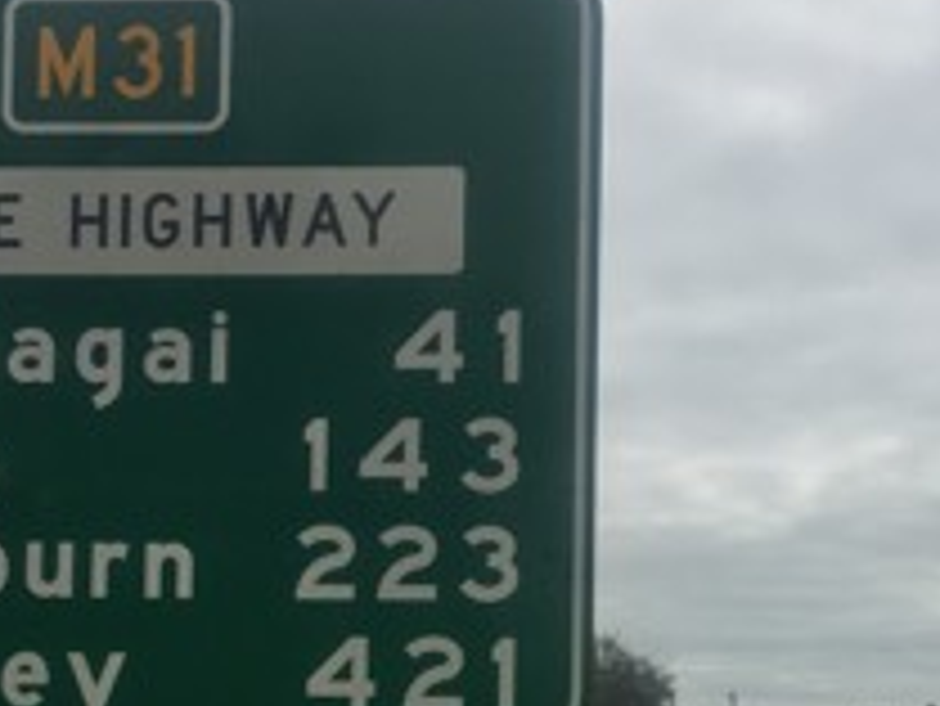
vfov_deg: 20.0
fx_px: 1956
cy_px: 666
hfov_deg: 26.9
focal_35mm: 72
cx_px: 607
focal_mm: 4.15
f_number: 2.2
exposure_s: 1/3300
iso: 32
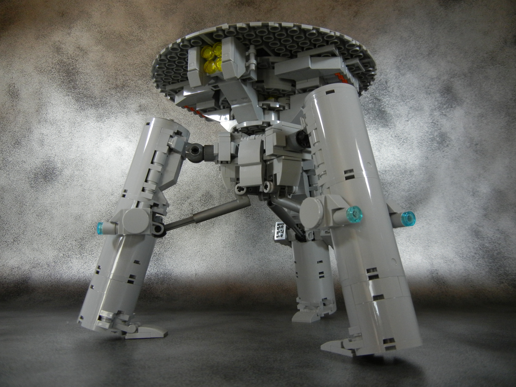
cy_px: 194
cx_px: 258
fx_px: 447
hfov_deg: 60.0
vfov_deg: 46.8
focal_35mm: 30
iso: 400
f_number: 3.5
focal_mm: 5.4
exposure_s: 1/116
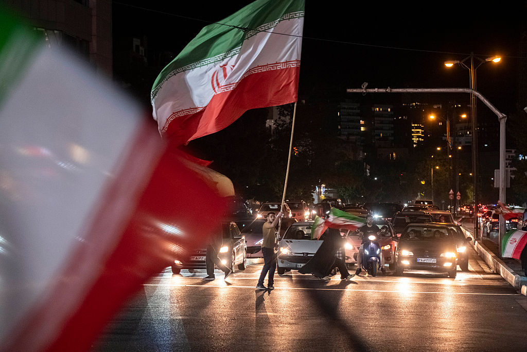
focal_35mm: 103
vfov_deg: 13.3
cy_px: 176
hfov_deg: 19.8
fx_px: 1508
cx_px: 264
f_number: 2.8
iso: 4000
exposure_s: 1/80
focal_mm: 68.7
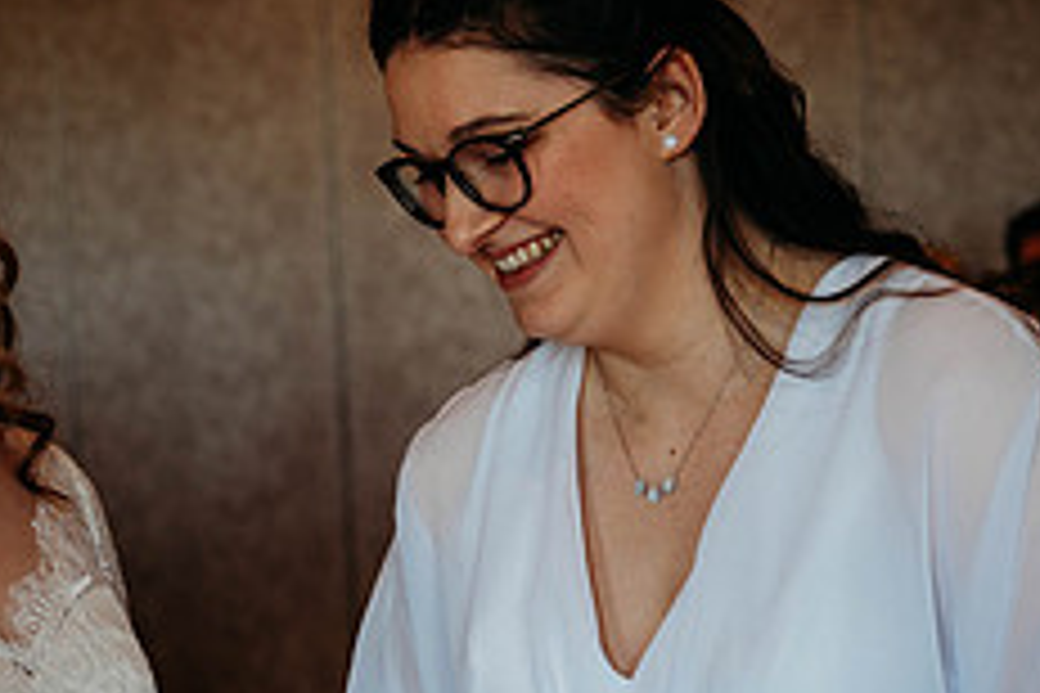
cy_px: 567
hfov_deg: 17.2
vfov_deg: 11.6
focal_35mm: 118
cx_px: 212
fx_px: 3409
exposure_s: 1/200
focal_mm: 47
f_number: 3.5
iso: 450
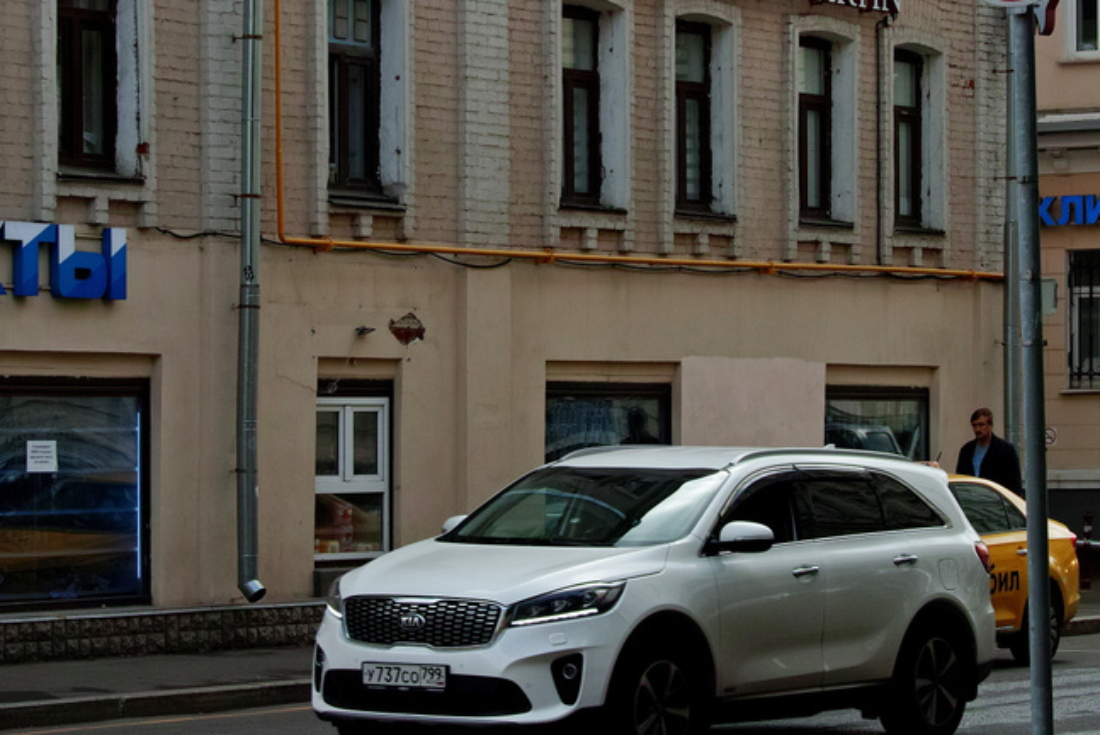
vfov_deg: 9.9
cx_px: 740
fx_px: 4249
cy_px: 347
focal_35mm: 139
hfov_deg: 14.7
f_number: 8
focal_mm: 38
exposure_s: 1/125
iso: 100
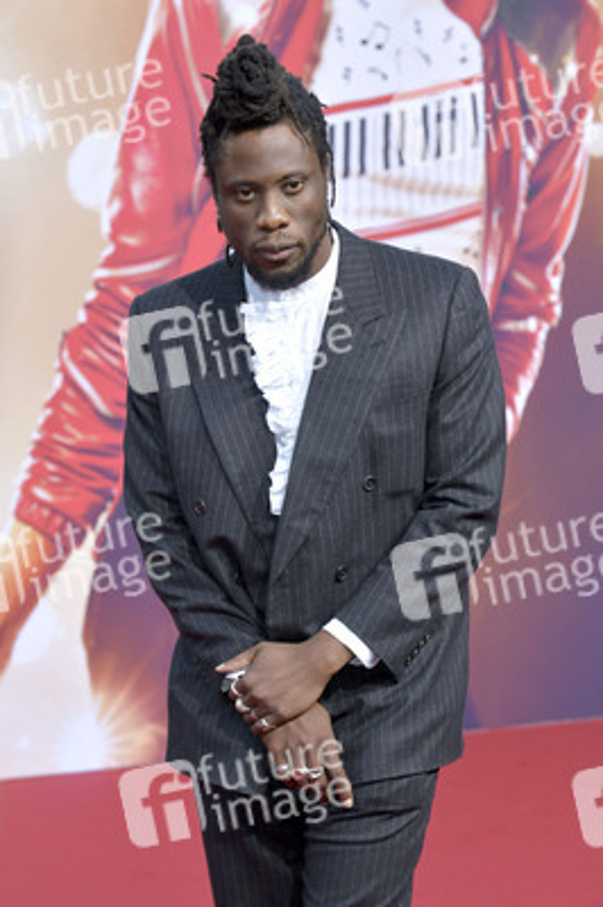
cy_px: 454
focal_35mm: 110
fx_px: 2768
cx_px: 302
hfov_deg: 12.4
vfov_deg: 18.6
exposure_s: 1/200
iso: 400
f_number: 6.3
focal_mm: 110
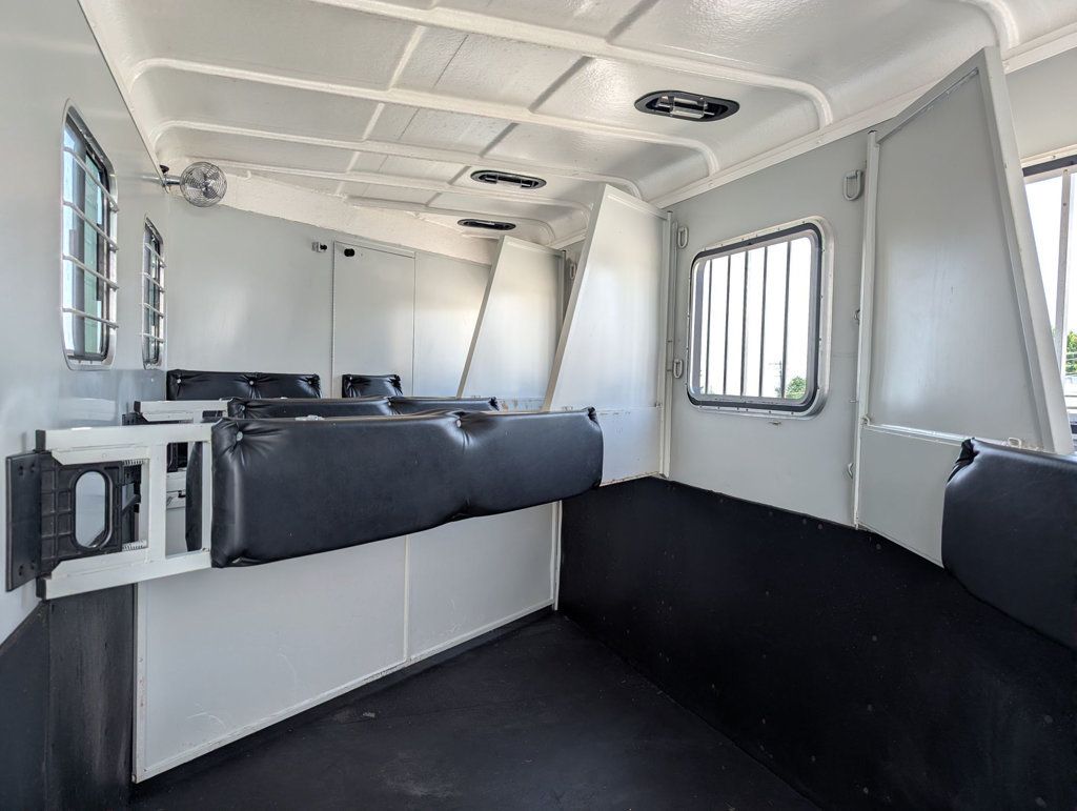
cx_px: 538
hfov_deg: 71.5
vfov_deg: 56.9
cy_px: 406
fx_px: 748
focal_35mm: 24
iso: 23
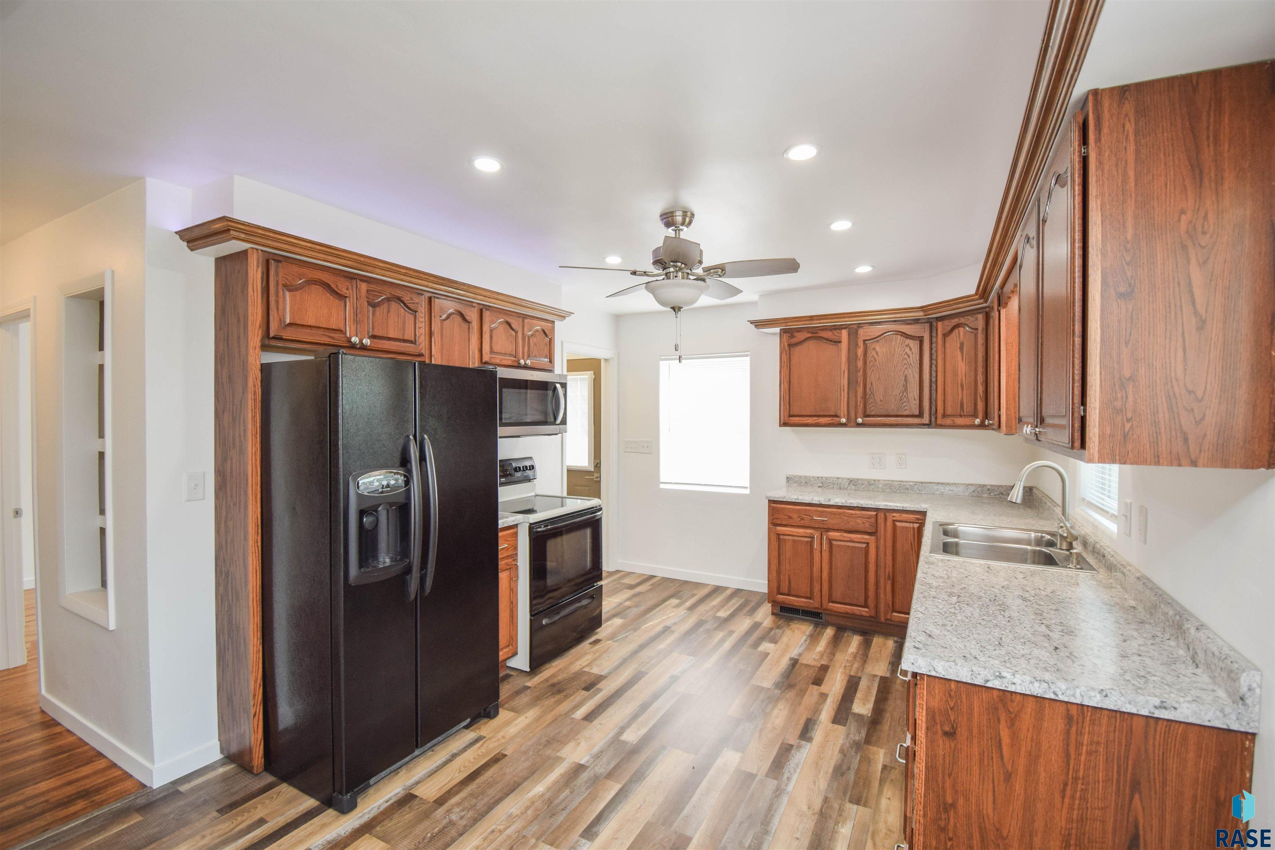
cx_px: 638
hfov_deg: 100.4
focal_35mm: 15
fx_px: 531
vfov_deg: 77.3
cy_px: 425
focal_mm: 10
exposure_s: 1/80
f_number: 4.5
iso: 400
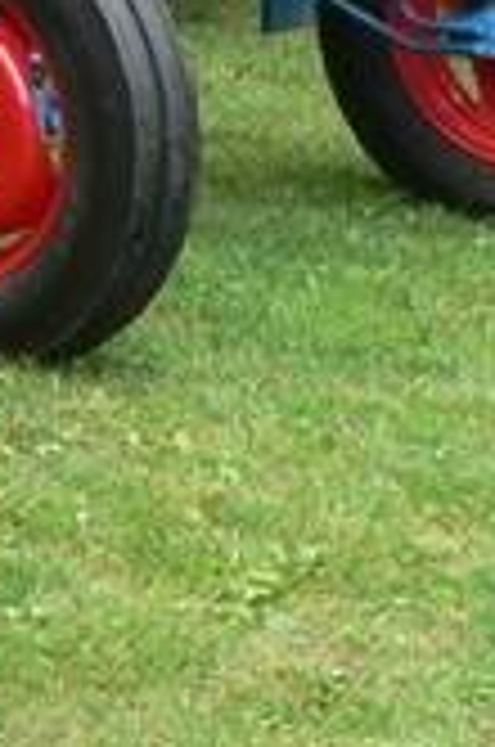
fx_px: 4991
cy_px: -252
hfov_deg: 5.2
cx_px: -1292
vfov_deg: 8.4
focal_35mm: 241
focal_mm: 7.9
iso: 80
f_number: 4
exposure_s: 1/160
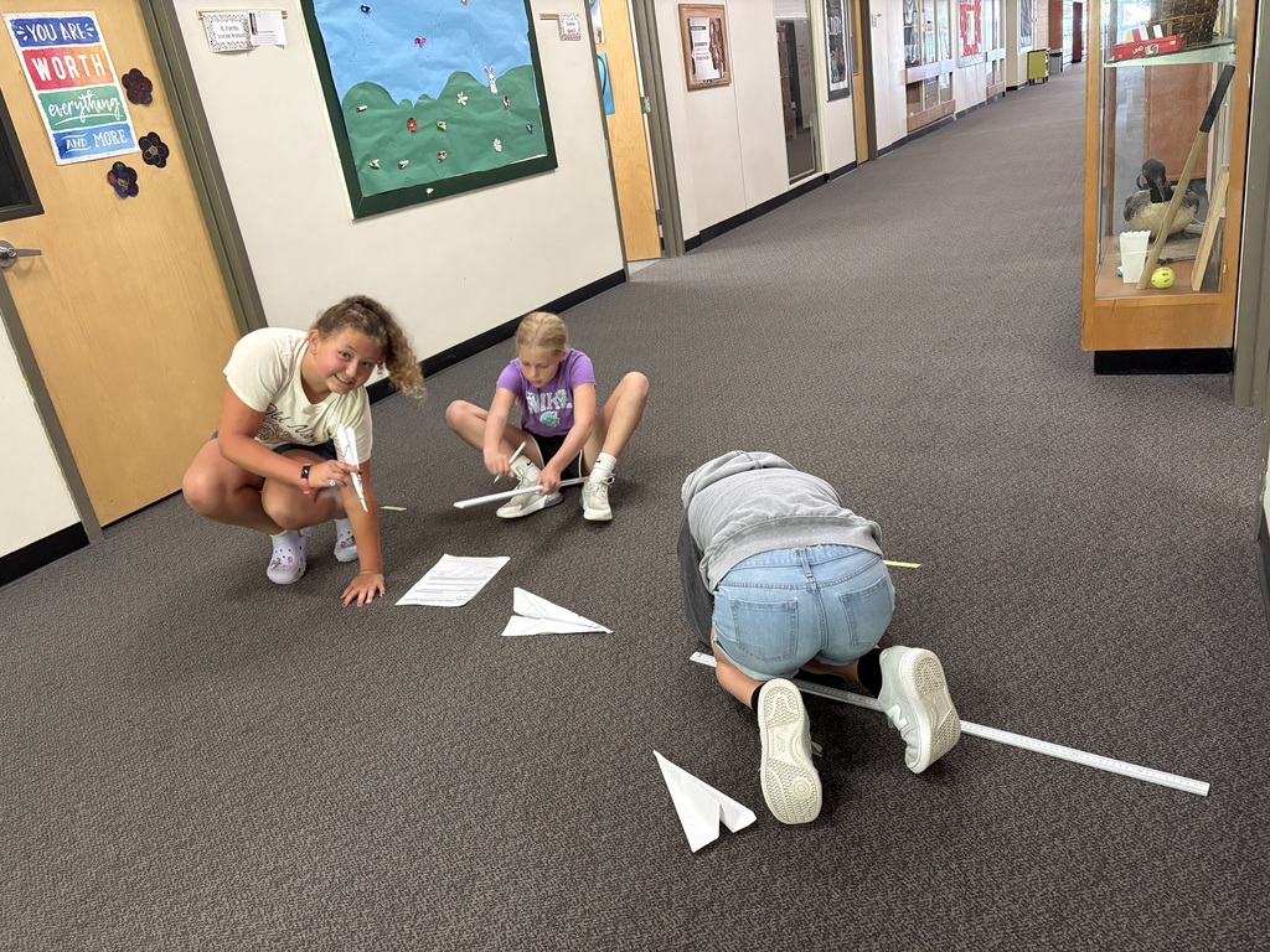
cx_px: 635
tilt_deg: -20.9
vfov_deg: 53.1
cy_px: 476
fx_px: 954
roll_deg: +9.3
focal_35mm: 26
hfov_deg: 67.3
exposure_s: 1/60
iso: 400
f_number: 1.6
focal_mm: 5.96
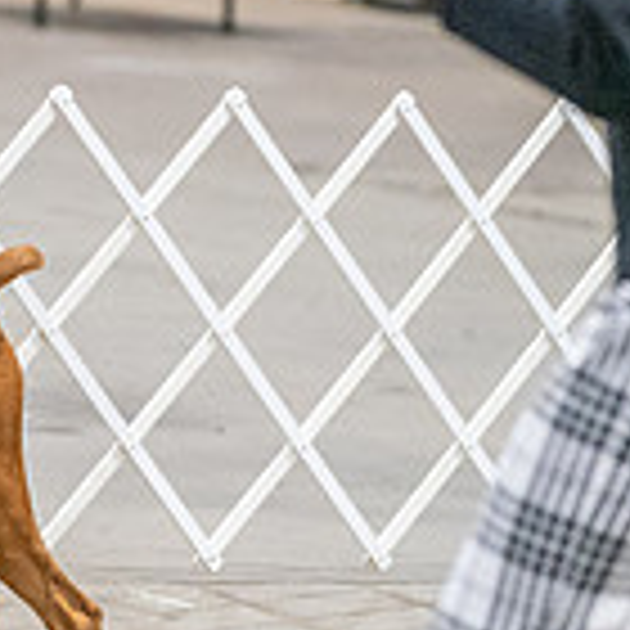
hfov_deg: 3.7
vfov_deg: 3.7
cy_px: 47
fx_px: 9698
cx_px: -342
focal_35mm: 471
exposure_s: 1/250
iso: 6400
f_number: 3.2
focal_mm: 134
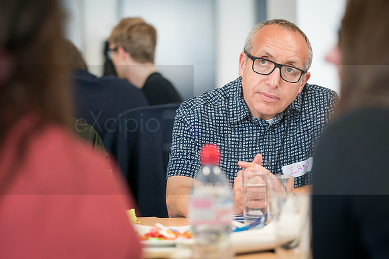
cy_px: 139
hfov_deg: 16.2
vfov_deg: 10.9
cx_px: 165
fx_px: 1363
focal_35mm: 126
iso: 500
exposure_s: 1/125
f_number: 2.8
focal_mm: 109
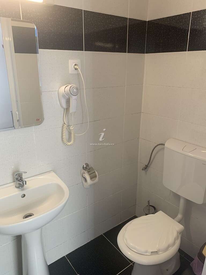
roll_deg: -0.6
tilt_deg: -16.3
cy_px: 138
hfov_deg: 53.1
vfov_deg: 67.3
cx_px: 103
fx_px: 206
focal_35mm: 26
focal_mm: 4.25
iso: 100
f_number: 1.8
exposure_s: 1/60
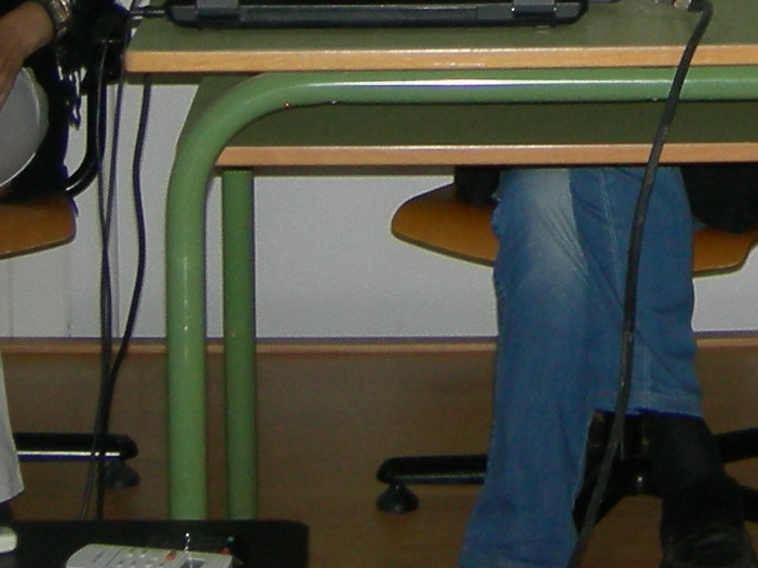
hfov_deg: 14.5
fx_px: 2911
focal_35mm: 133
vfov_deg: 10.5
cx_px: 825
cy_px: -459
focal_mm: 7.5
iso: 135
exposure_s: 1/60.1
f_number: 2.7
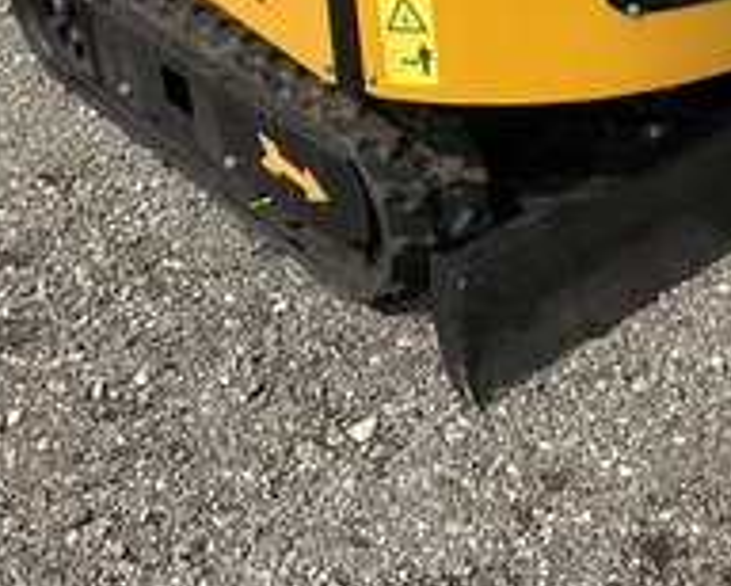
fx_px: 1278
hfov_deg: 31.5
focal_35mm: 59
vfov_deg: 25.5
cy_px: 129
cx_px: 529
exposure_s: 1/1168
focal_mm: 3
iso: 25
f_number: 1.8
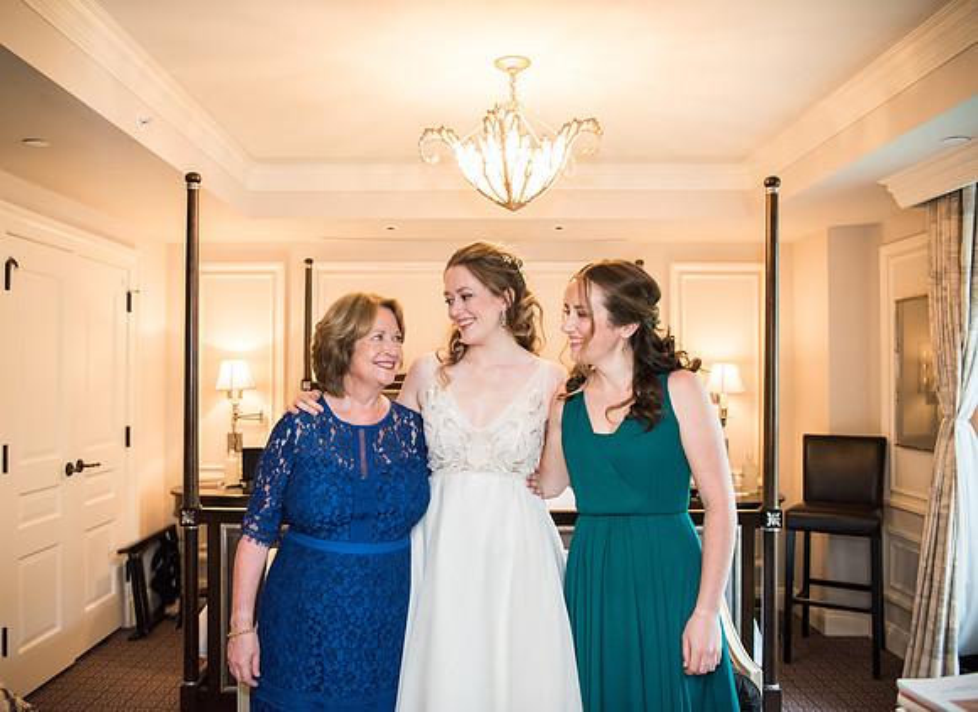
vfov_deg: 46.5
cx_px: 445
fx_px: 829
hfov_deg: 61.0
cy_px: 356
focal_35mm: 30
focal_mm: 28
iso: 2000
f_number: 2.8
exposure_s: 1/200
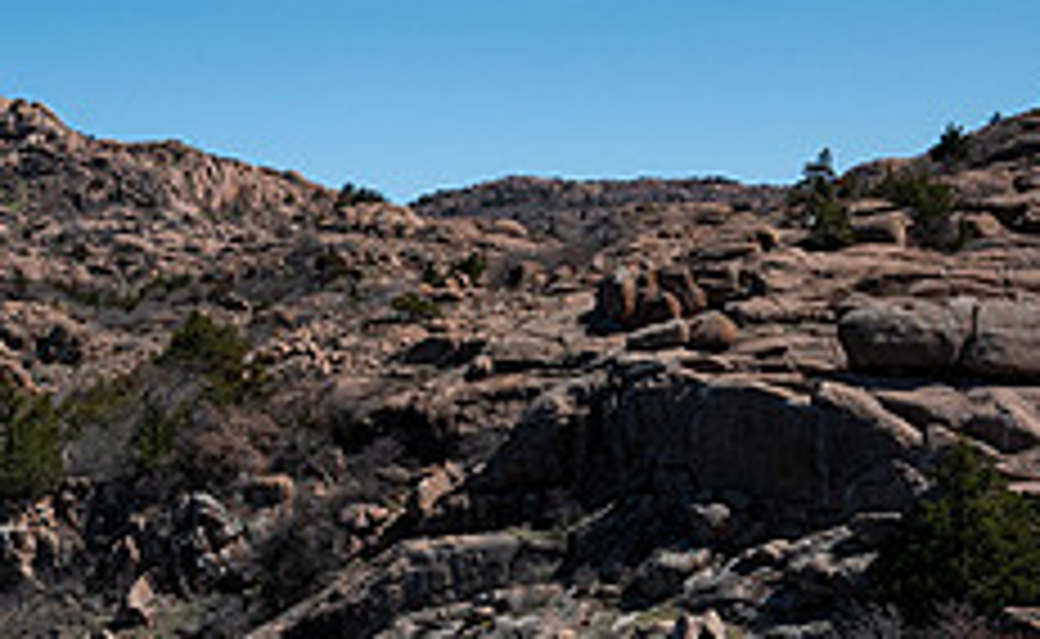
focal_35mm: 75
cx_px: 68
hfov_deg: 26.5
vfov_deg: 16.1
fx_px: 2116
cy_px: 877
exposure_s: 1/400
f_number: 5.6
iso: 200
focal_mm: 14
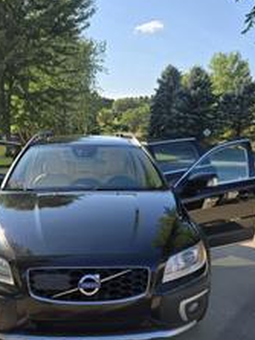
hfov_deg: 36.6
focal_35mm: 39
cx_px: 99
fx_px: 383
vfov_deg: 47.3
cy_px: 218
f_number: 1.8
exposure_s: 1/1250
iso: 25
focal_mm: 5.4
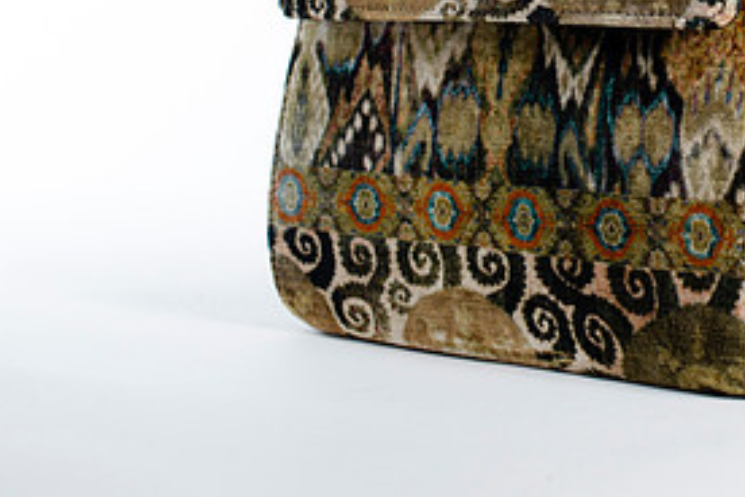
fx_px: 2173
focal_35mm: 105
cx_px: 659
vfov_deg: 12.9
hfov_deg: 19.1
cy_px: -4
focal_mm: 50
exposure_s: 1/200
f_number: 7.1
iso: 200
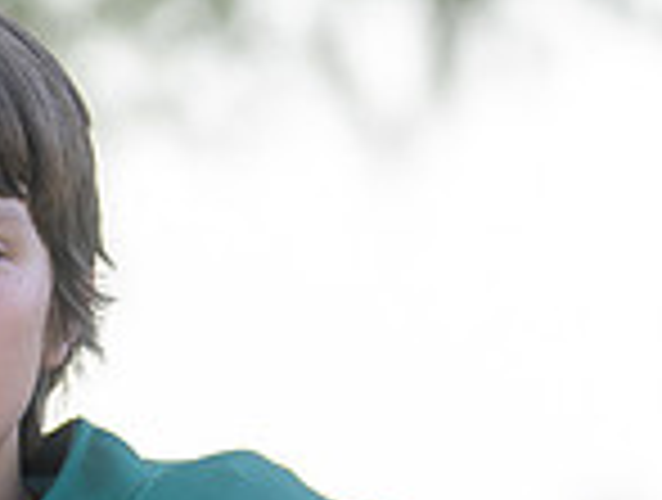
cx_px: -24
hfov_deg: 3.8
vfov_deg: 2.9
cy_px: 678
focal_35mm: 517
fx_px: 9911
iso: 100
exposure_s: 1/320
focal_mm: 123
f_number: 2.8
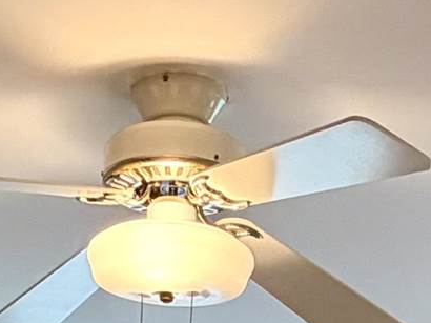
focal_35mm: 105
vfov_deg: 10.3
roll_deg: -3.0
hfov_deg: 18.7
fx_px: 1307
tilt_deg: -11.8
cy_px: 956
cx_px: 129
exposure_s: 1/120
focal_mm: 2.22
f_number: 2.2
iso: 200
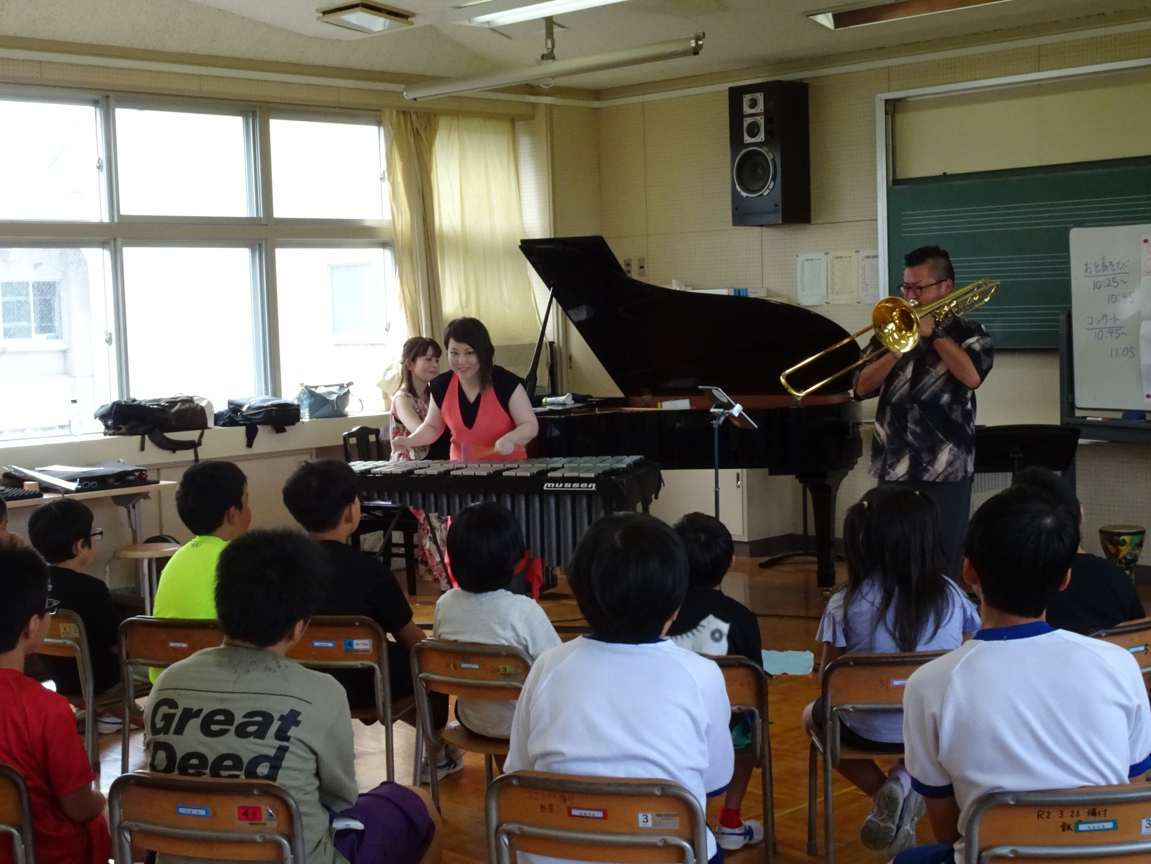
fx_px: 1663
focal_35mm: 50
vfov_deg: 29.1
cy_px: 432
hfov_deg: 38.2
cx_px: 576
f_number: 4.5
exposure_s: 1/50
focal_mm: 8.51
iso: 500
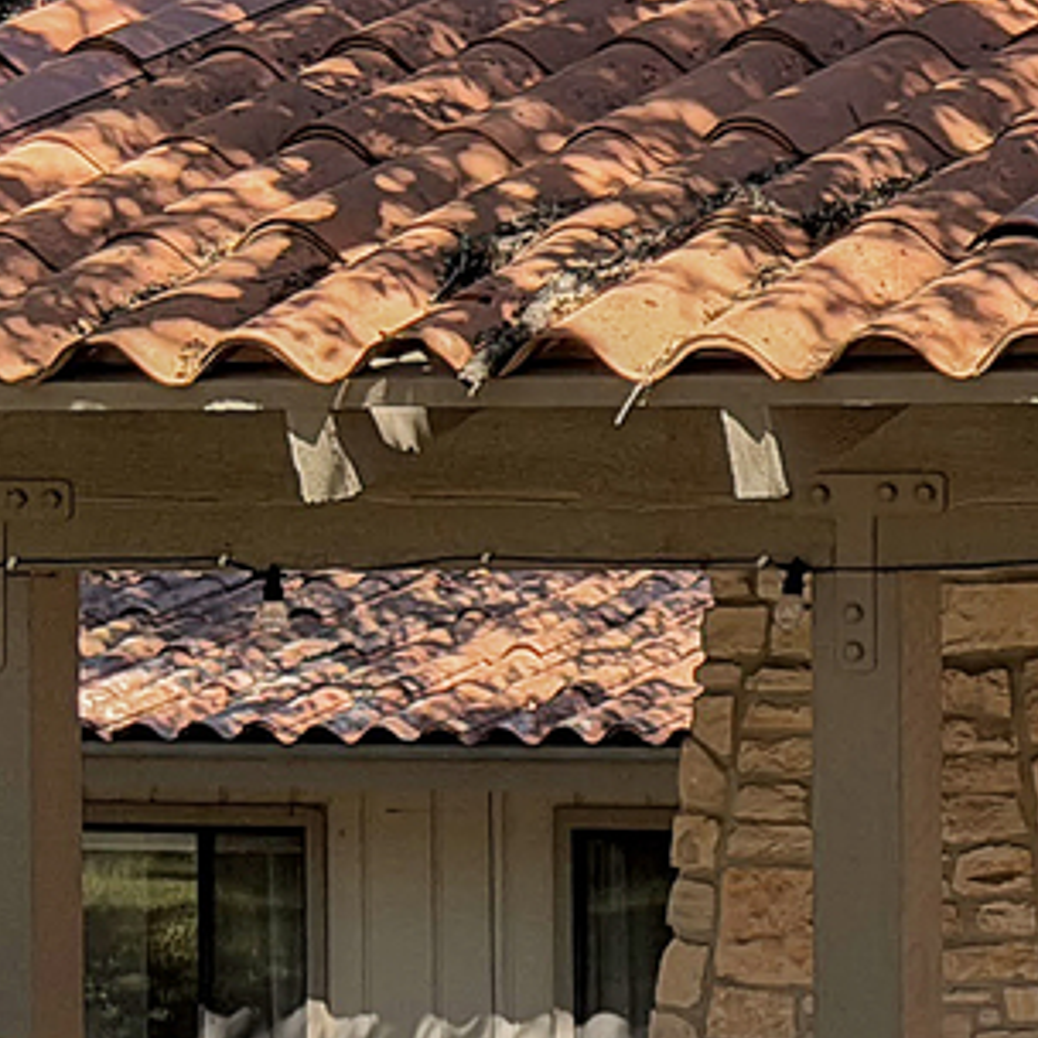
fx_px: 6819
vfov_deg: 8.7
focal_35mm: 201
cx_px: 1625
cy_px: 703
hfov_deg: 8.5
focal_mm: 6.76
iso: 64
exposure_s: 1/2865
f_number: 1.78
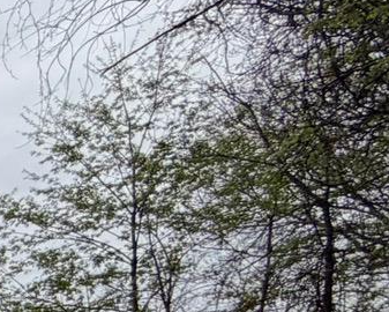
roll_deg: +1.2
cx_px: -680
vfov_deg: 15.6
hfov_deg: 12.8
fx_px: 956
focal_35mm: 83
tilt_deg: +1.4
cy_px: 578
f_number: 2.2
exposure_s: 1/502
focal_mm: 2.22
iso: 50
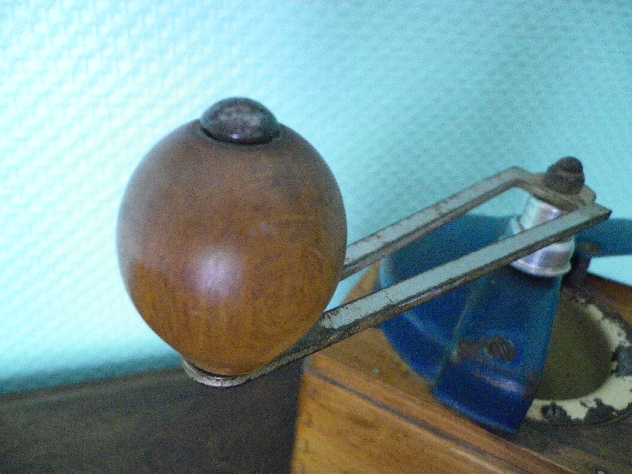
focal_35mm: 28
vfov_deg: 49.7
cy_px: 237
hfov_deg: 63.4
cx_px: 316
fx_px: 511
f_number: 2.6
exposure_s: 1/60
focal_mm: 4.9
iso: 800
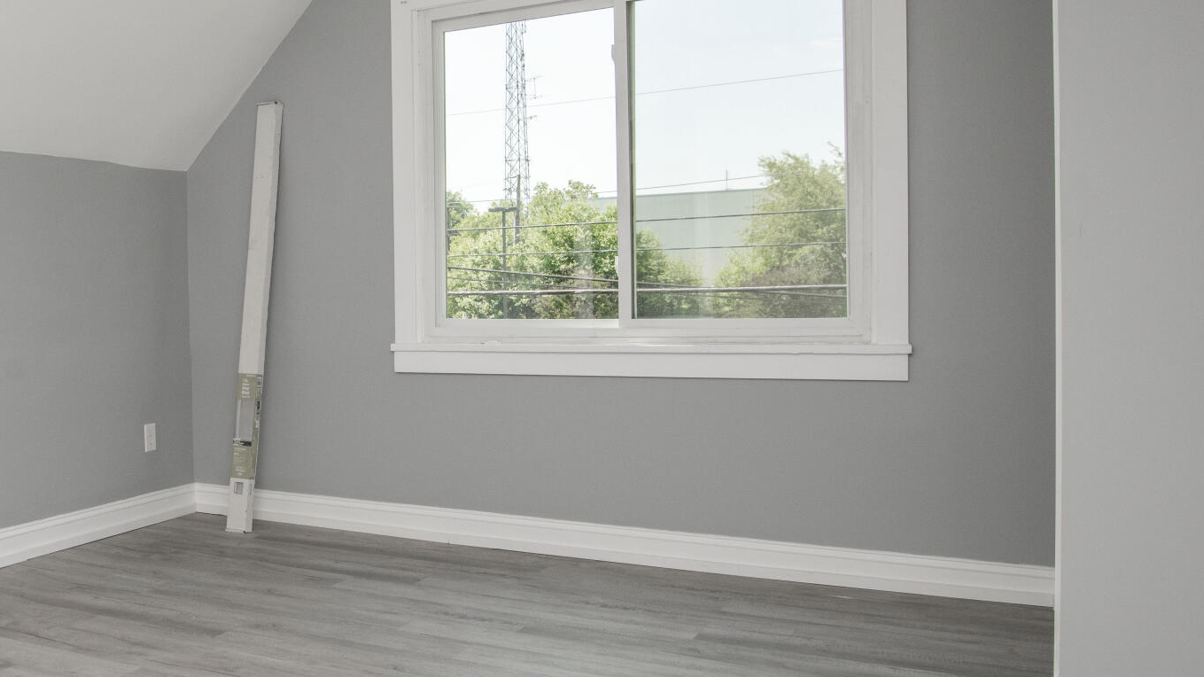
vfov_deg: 32.0
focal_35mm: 37
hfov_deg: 49.0
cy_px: 320
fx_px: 1181
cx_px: 151
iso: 400
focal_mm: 16
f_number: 9
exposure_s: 1/250
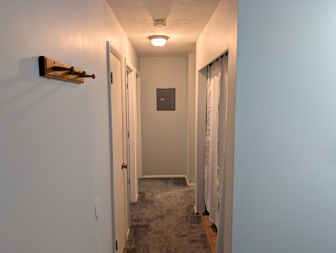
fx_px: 233
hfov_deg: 71.5
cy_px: 126
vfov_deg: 56.9
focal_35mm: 24
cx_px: 168
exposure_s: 1/30
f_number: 1.68
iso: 44
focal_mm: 6.9
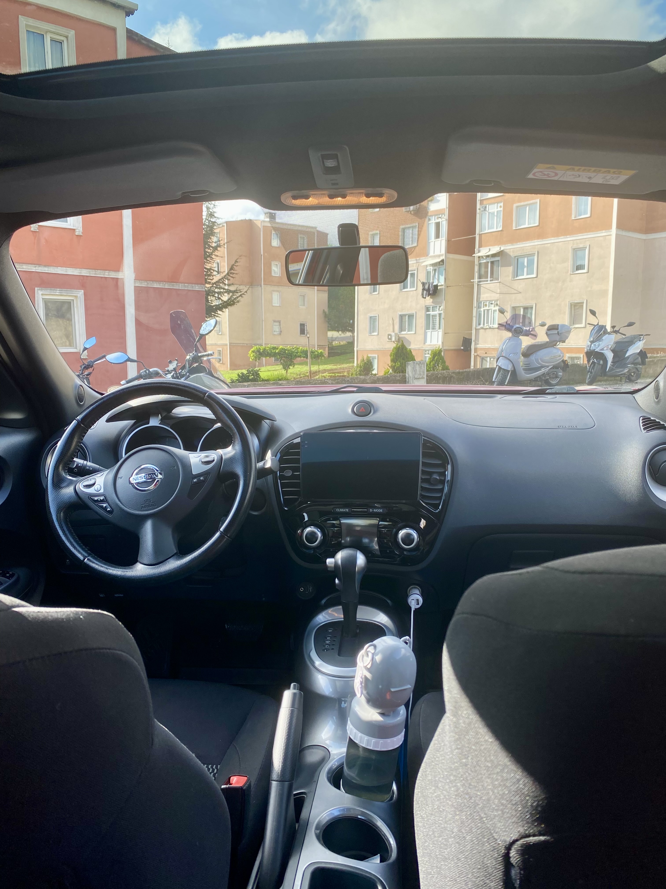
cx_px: 333
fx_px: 667
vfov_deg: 67.3
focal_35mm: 26
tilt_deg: -6.8
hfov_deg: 53.1
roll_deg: +0.0
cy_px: 444
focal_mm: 4.25
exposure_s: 1/393
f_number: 1.8
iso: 32
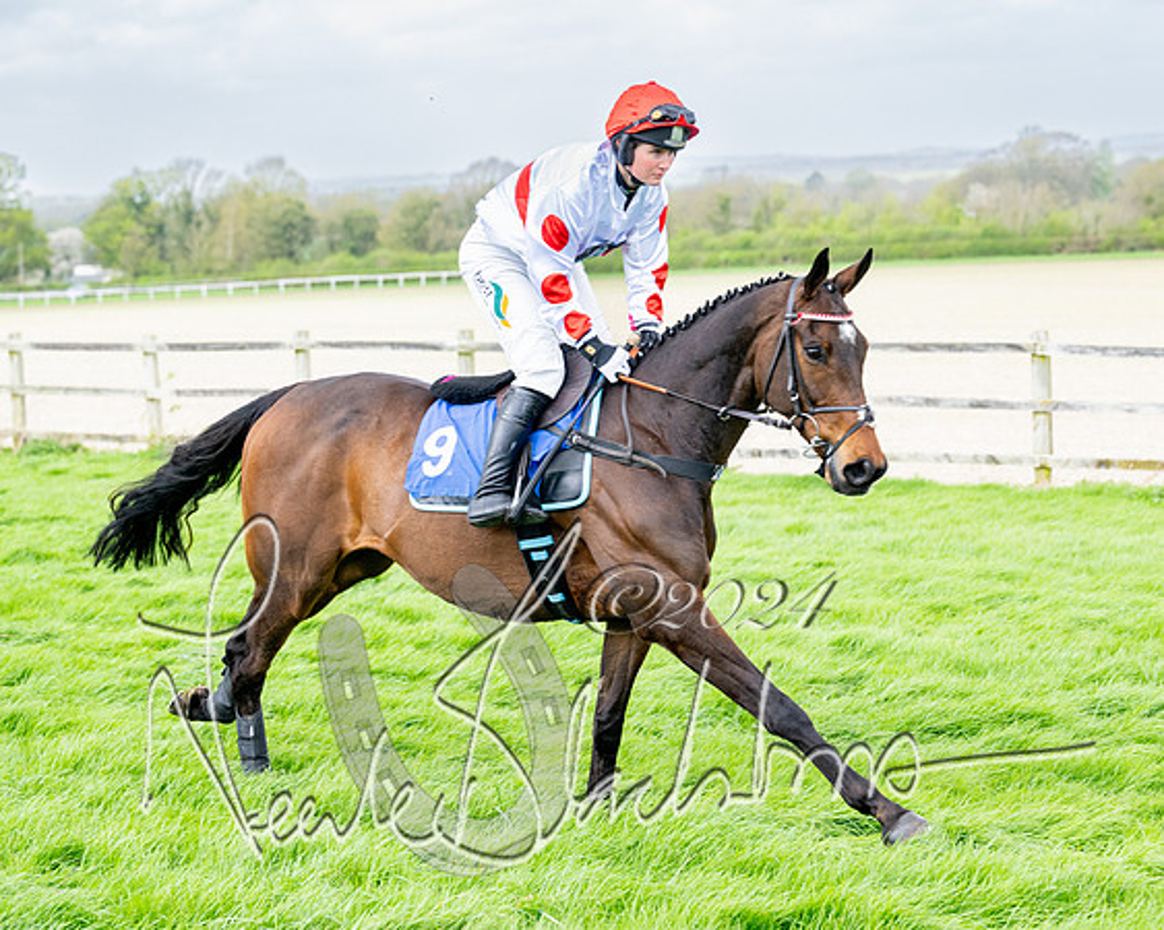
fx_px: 3118
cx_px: 607
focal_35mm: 91
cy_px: 452
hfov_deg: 21.1
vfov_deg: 17.0
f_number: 4
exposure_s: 1/800
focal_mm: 71
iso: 400
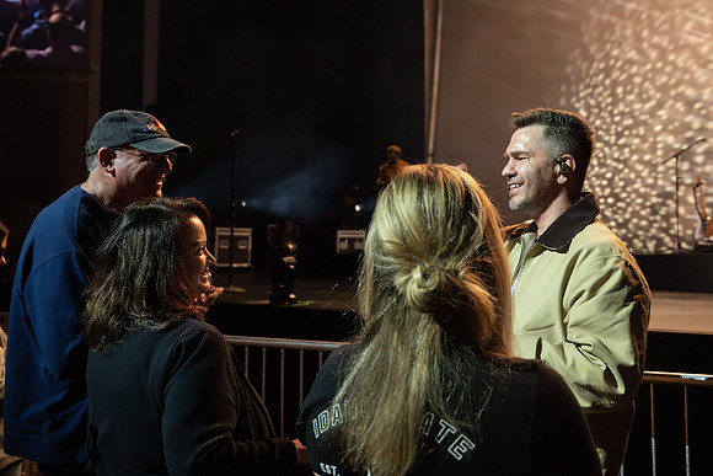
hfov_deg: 43.6
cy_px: 187
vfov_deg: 30.2
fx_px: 877
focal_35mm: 44
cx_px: 479
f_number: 4
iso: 4000
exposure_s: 1/160
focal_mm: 33
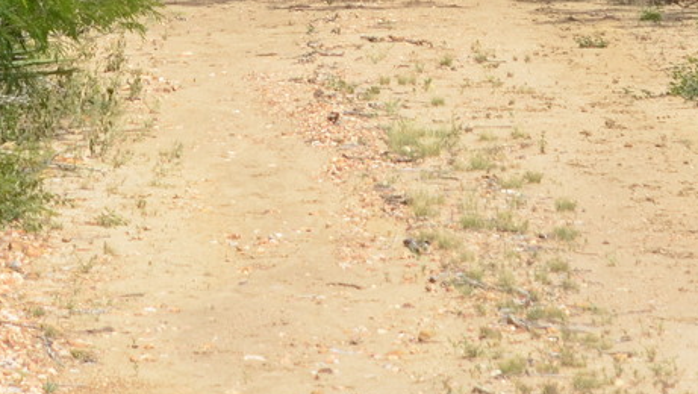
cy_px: -394
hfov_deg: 7.1
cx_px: 366
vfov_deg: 4.0
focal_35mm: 305
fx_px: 5646
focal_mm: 55
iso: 125
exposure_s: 1/320
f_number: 9
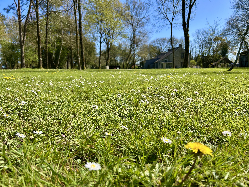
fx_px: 187
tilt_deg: -5.6
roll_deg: +0.6
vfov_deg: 53.1
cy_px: 94
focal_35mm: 26
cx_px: 124
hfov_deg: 67.3
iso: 50
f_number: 1.5
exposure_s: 1/2695
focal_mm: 5.7
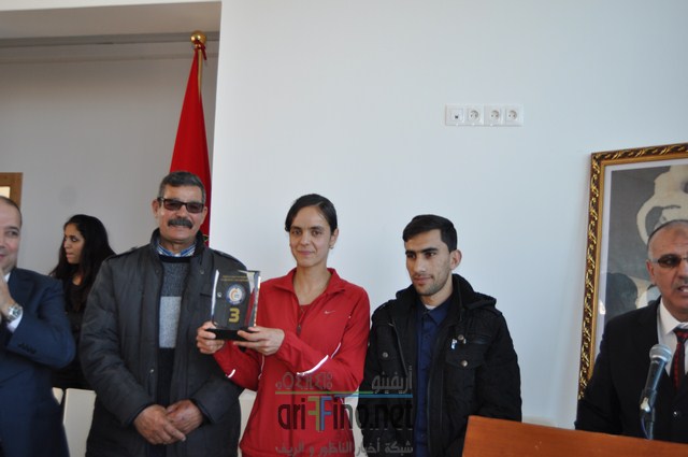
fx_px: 630
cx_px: 344
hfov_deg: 57.3
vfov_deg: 39.9
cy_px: 228
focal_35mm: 33
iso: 320
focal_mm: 22
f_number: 3.5
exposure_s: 1/200
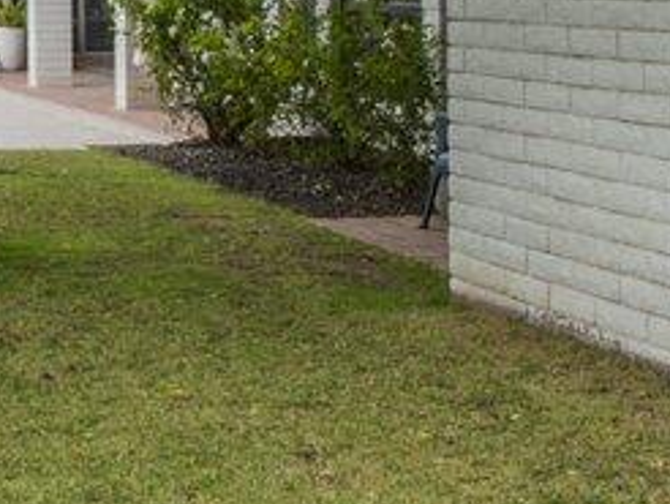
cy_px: -121
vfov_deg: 11.3
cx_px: -409
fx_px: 2480
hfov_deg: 14.1
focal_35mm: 128
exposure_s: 1/20
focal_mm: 16
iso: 100
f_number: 13
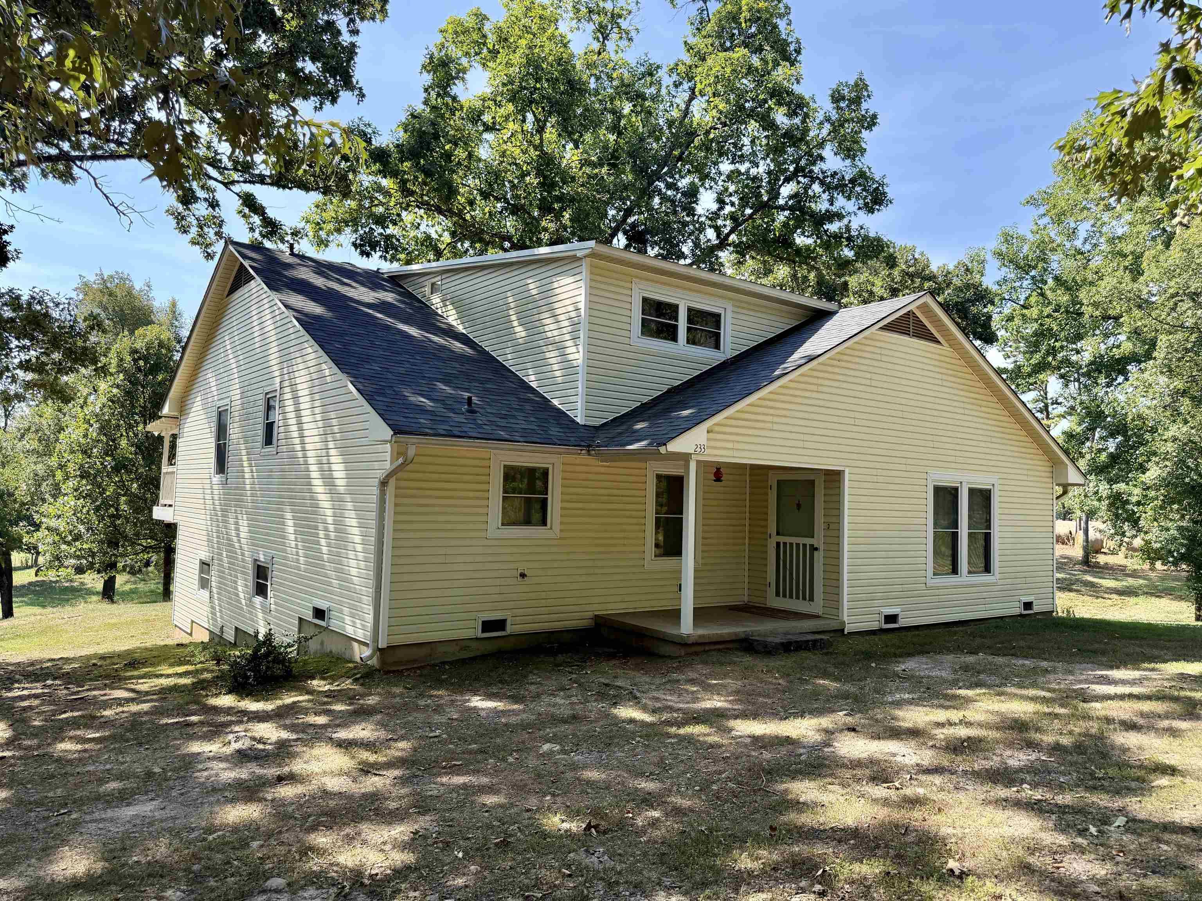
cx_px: 601
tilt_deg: +3.5
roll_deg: -1.6
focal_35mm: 24
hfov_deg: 71.6
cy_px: 450
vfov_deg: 56.8
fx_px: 833
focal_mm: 6.76
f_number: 1.78
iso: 100
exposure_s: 1/1522
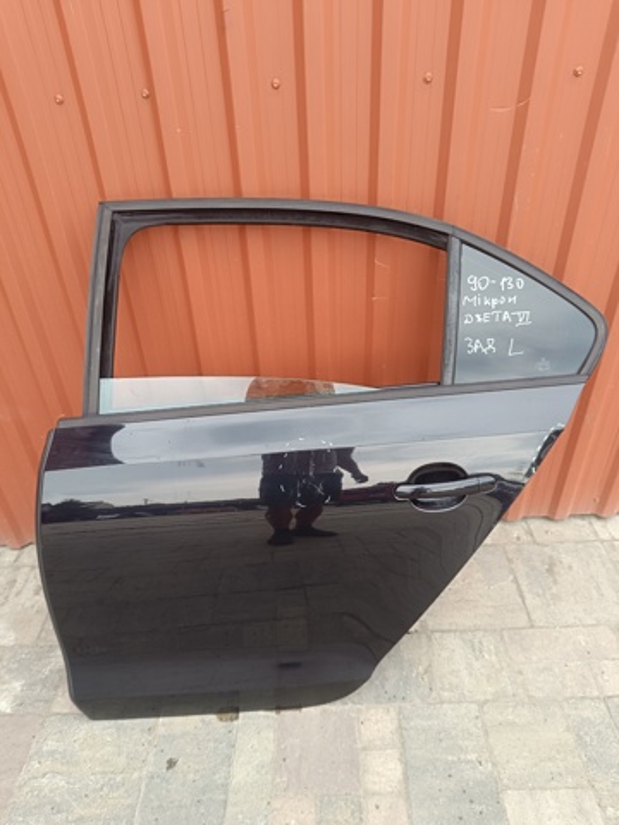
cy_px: 412
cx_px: 310
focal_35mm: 24
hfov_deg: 56.8
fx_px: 572
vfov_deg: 71.6
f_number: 1.88
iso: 100
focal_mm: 5.59
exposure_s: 1/101
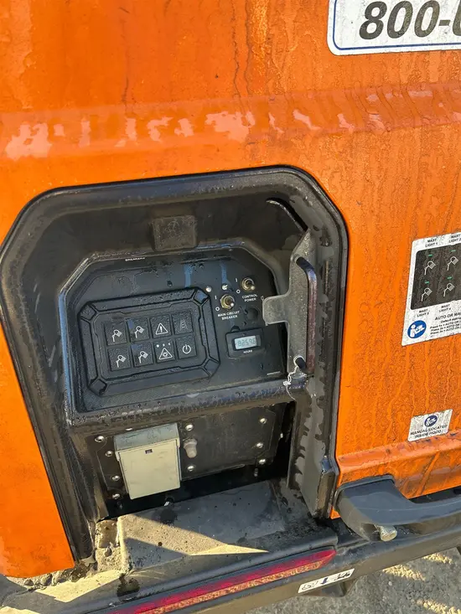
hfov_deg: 53.1
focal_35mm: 26
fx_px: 462
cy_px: 307
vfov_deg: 67.3
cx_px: 230
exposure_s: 1/161
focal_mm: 5.7
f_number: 1.5
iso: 64
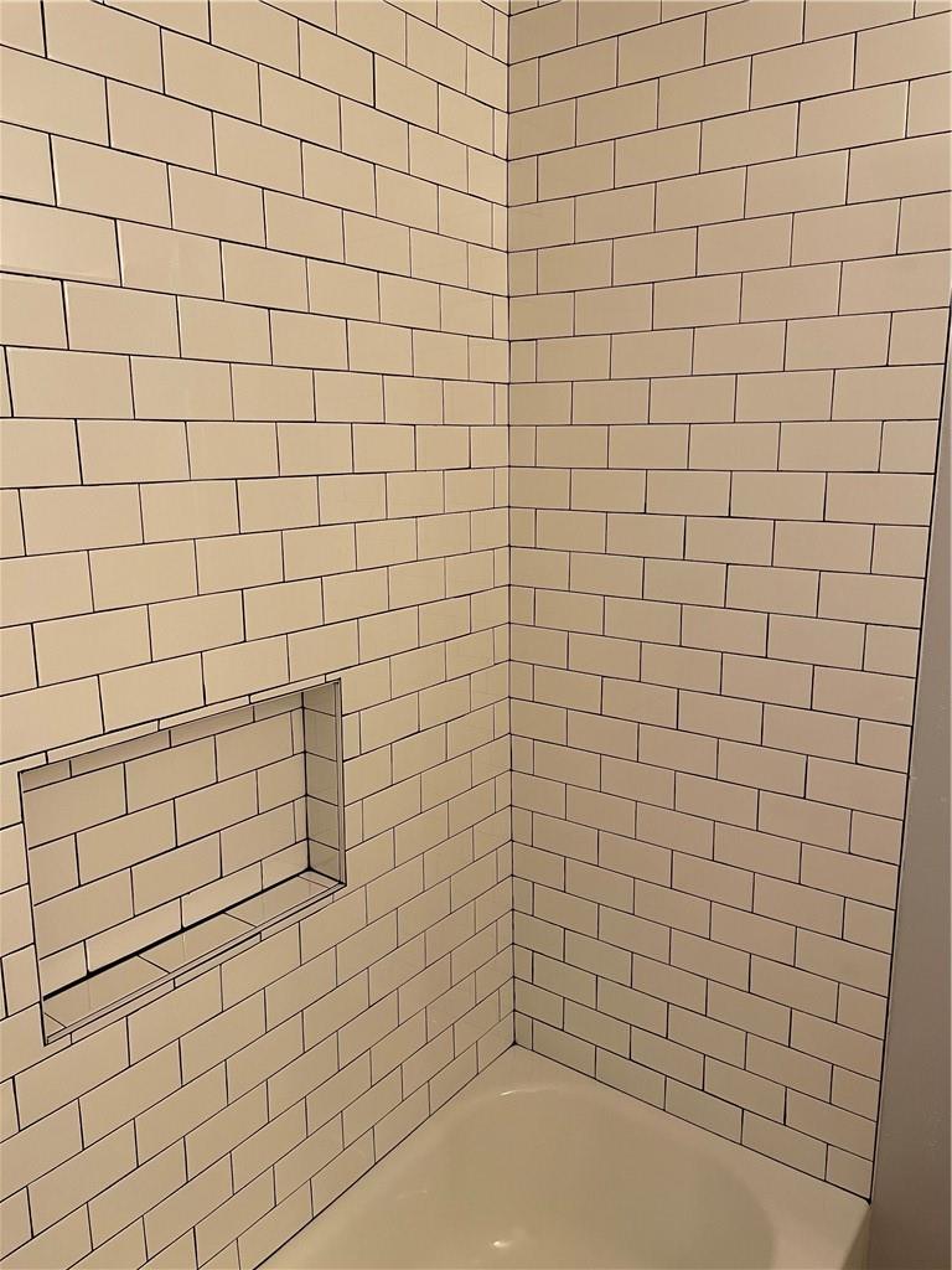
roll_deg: +0.4
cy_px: 635
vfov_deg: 67.3
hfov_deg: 53.1
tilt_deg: -11.6
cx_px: 476
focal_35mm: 26
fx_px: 953
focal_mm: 4.2
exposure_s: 1/60
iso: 160
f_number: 1.6
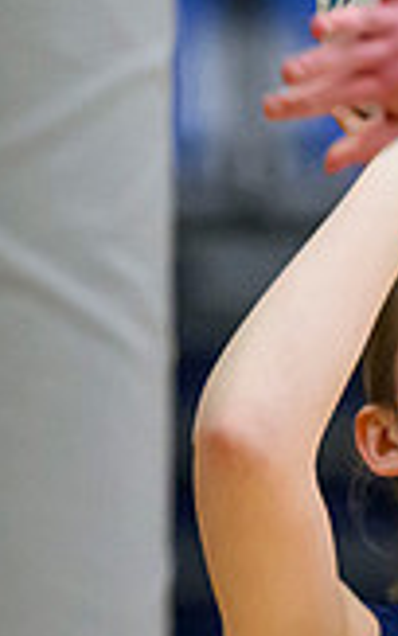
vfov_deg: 2.1
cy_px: 294
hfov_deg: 1.3
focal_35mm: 1024
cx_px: 607
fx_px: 17756
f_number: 3.5
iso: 6400
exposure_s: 1/800
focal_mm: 200
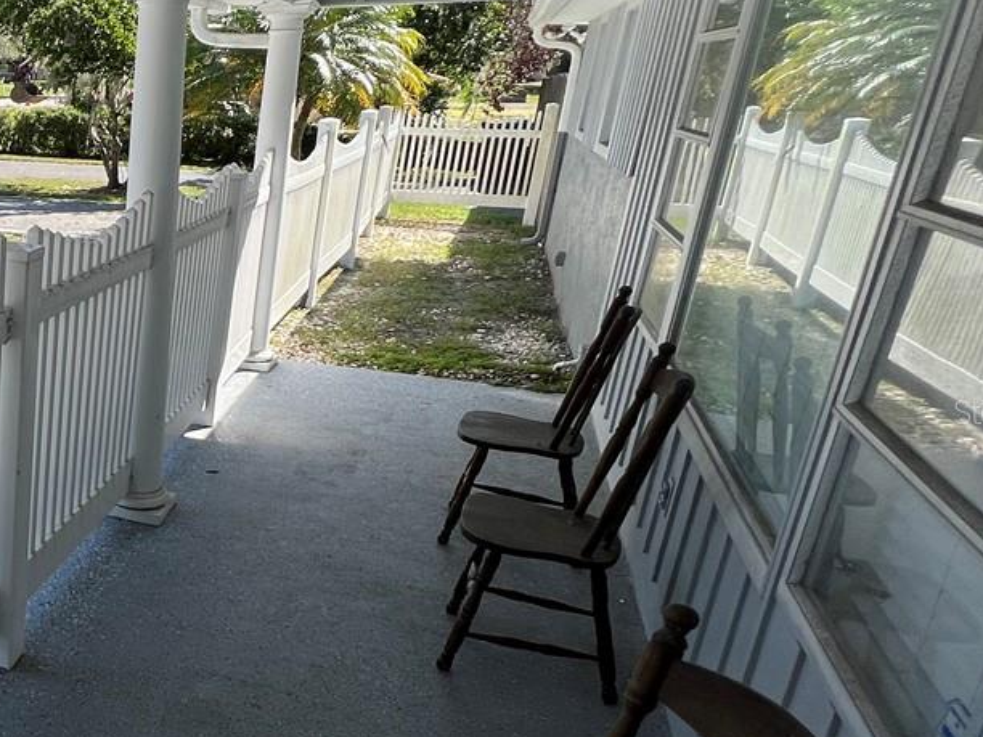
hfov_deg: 39.7
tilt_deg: -17.7
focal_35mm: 34
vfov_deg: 41.7
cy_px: 411
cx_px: -180
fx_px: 966
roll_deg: +0.3
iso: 32
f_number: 1.8
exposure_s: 1/699
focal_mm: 1.57
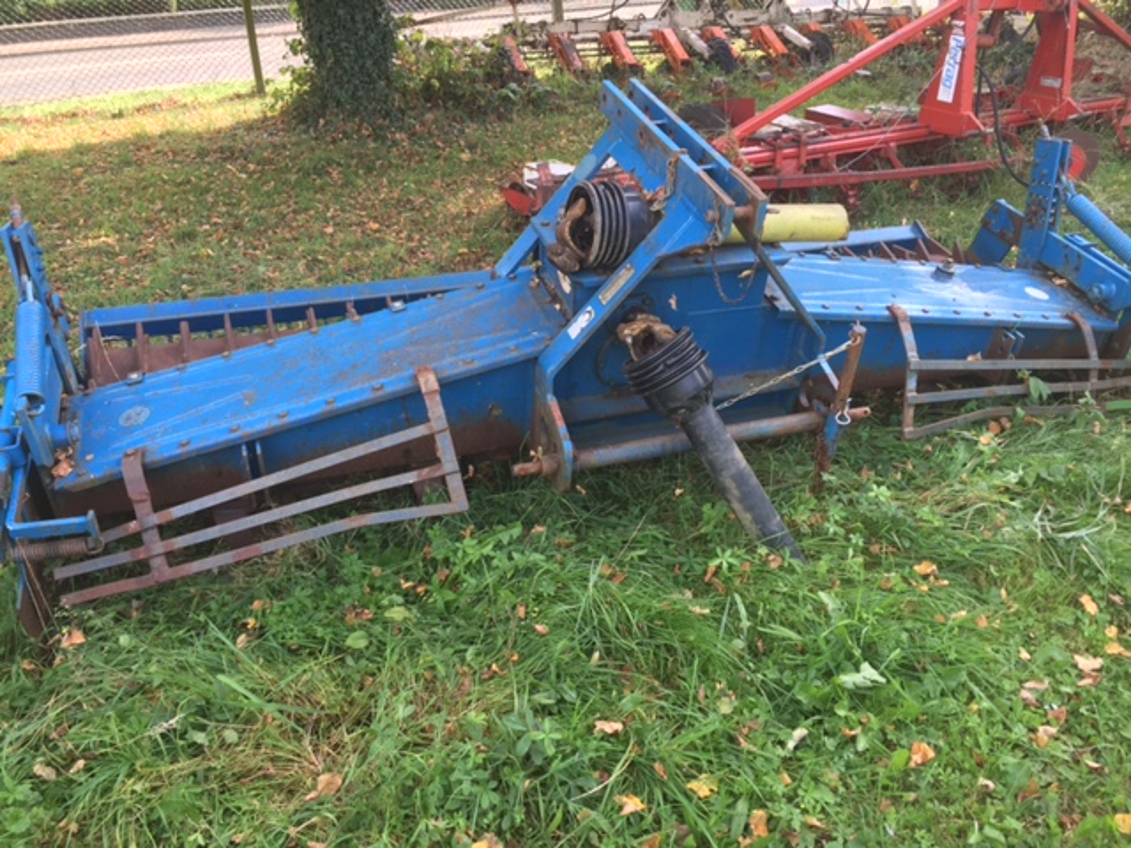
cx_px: 566
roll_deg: +2.1
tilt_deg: -27.7
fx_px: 948
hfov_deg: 61.7
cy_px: 424
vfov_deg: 48.2
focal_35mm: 29
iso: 32
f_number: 2.2
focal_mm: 4.15
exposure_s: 1/116
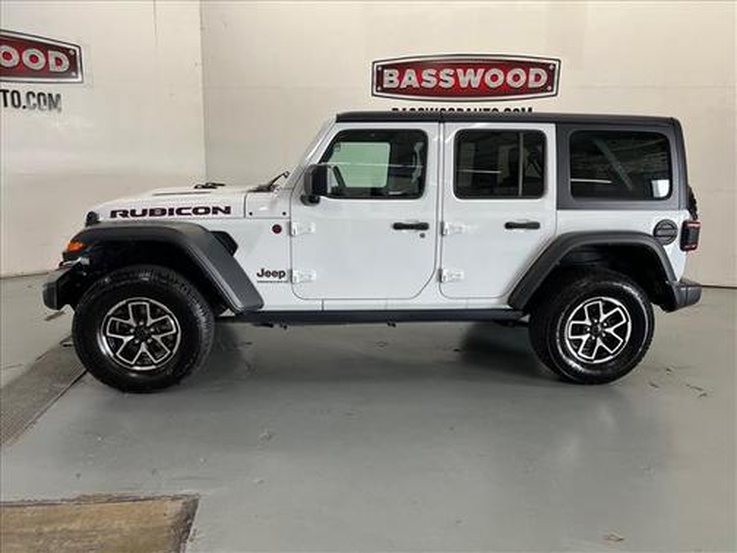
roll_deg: -1.1
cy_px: 276
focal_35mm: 26
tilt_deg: -12.1
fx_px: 554
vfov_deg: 53.1
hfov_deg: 67.3
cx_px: 368
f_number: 1.5
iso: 125
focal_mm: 5.7
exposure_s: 1/120
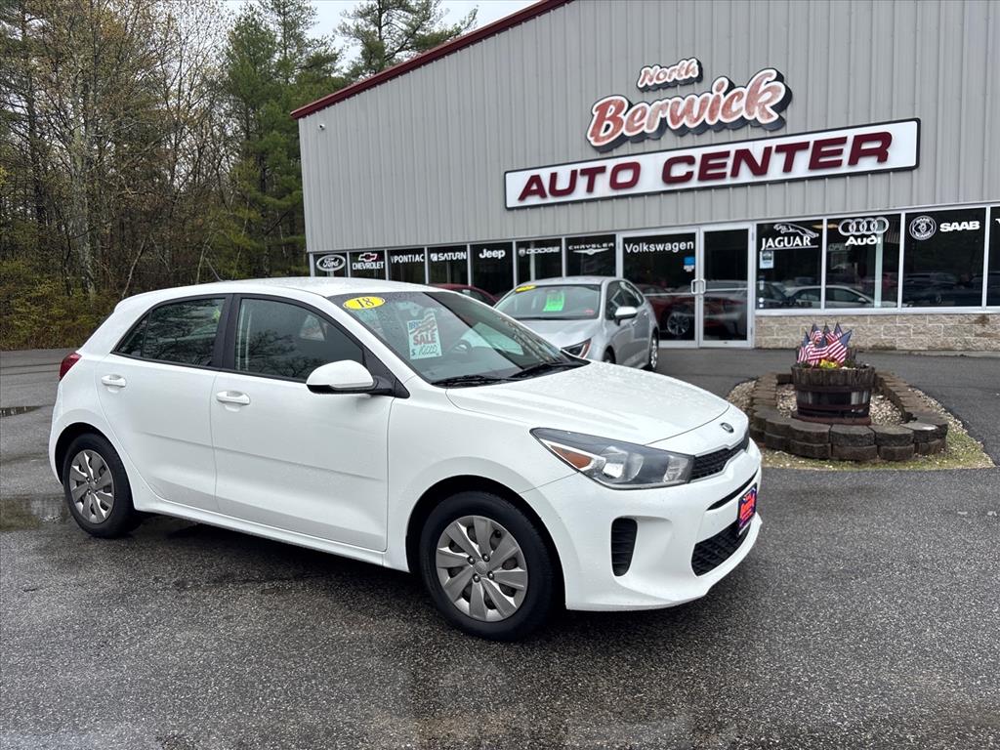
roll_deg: +2.3
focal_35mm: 26
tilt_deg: -5.6
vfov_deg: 53.1
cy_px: 375
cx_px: 500
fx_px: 751
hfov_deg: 67.3
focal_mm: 5.96
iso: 50
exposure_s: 1/1152
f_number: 1.6
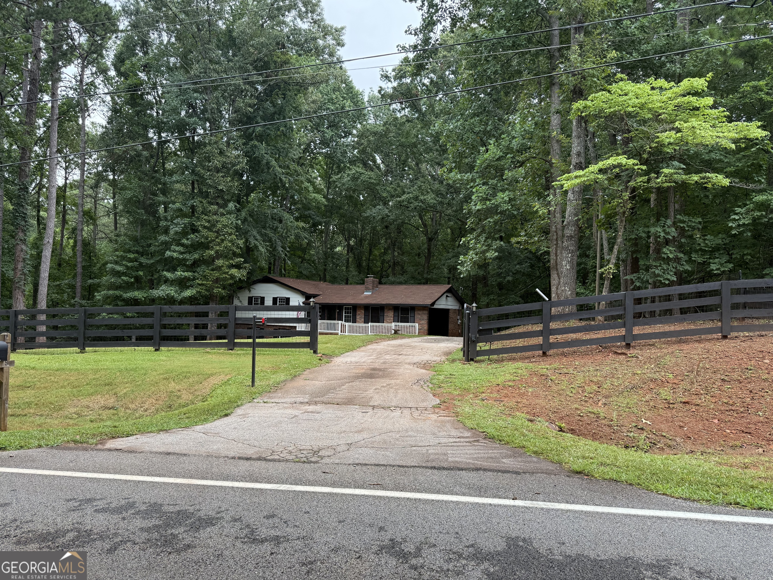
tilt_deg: +3.1
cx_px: 386
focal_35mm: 24
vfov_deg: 56.8
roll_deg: -1.6
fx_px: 536
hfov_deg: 71.6
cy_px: 290
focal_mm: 6.76
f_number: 1.78
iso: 80
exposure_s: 1/281
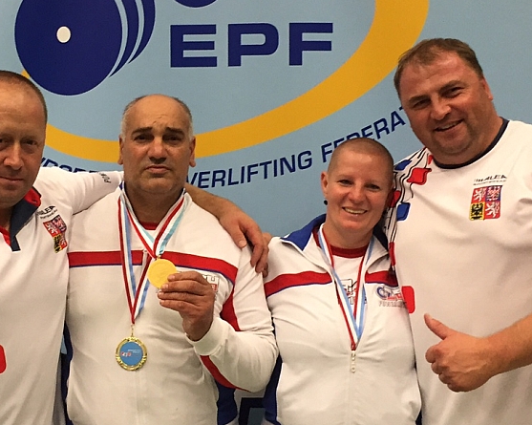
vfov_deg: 24.9
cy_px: 185
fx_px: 960
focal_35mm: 61
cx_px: 170
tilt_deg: -1.9
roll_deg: -1.0
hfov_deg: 30.7
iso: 125
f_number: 2.2
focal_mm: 4.15
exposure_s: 1/33
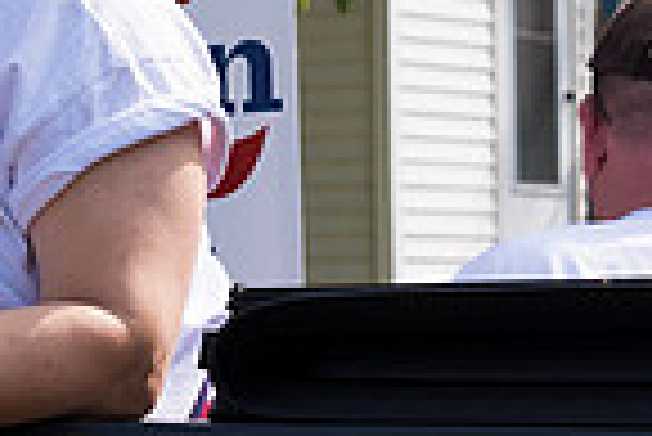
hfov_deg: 7.2
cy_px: 101
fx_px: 5076
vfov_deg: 4.9
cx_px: -355
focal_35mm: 280
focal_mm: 70
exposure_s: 1/500
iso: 220
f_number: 6.3
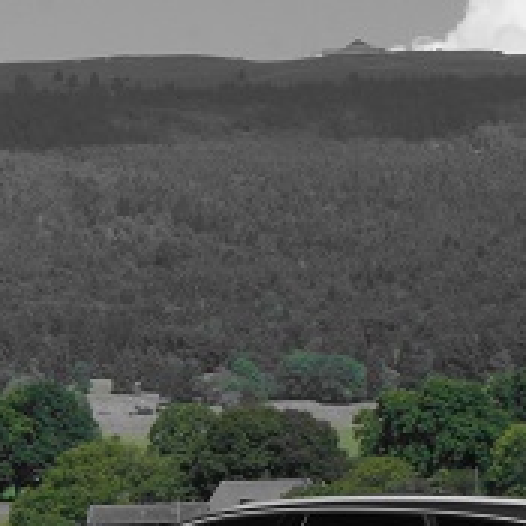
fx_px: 3270
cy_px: 155
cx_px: -370
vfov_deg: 9.2
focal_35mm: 190
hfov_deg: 8.9
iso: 200
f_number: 25
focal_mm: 29
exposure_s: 1/60
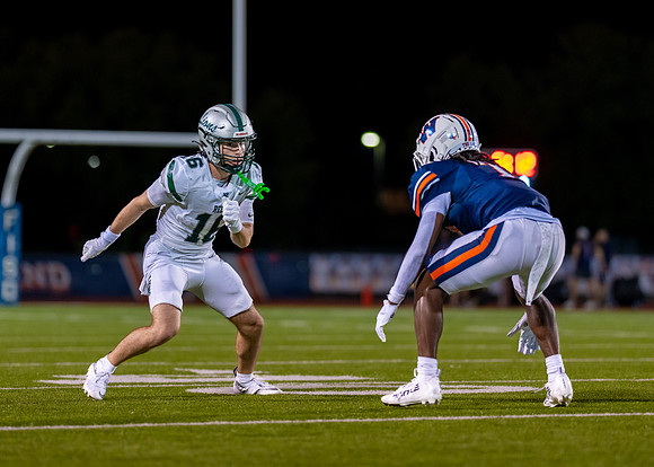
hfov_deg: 8.9
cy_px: 197
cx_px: 295
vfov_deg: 6.3
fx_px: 4221
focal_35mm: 227
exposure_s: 1/1000
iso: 1250
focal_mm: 135
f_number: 1.8
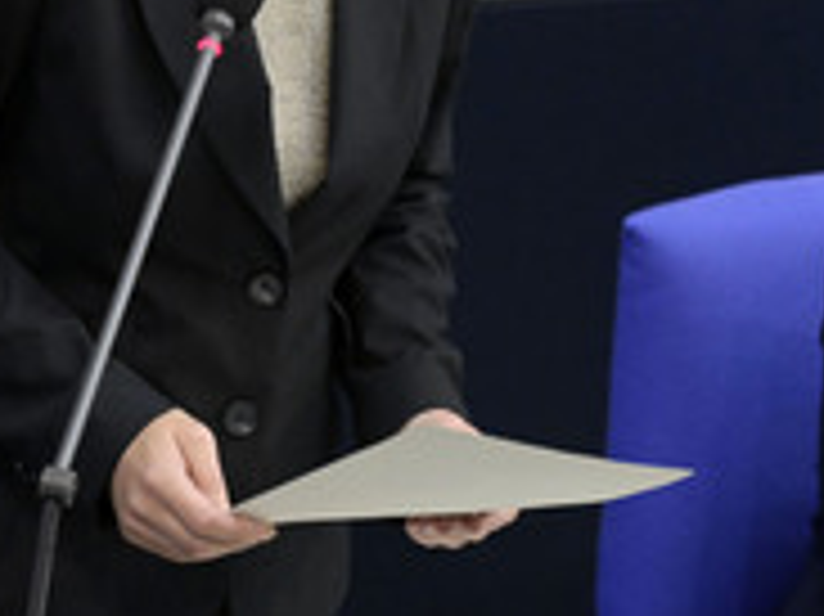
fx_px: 19197
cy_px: -49
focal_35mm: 807
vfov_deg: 1.8
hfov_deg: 2.5
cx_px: 263
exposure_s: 1/400
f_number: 5.6
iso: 8000
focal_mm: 340
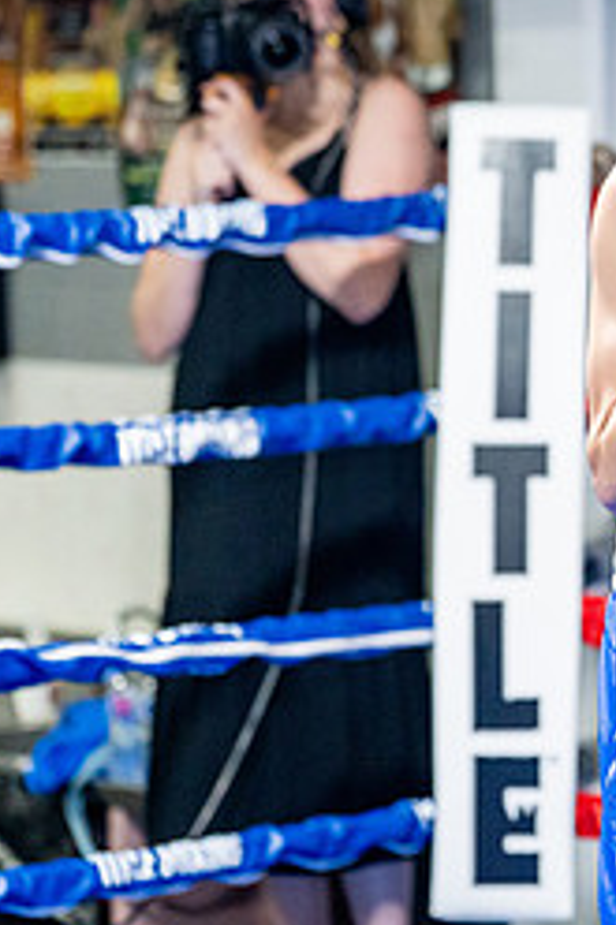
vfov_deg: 10.3
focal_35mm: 199
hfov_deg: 6.8
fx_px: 5114
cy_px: 393
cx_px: 784
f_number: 2
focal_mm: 85
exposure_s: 1/1000
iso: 4000
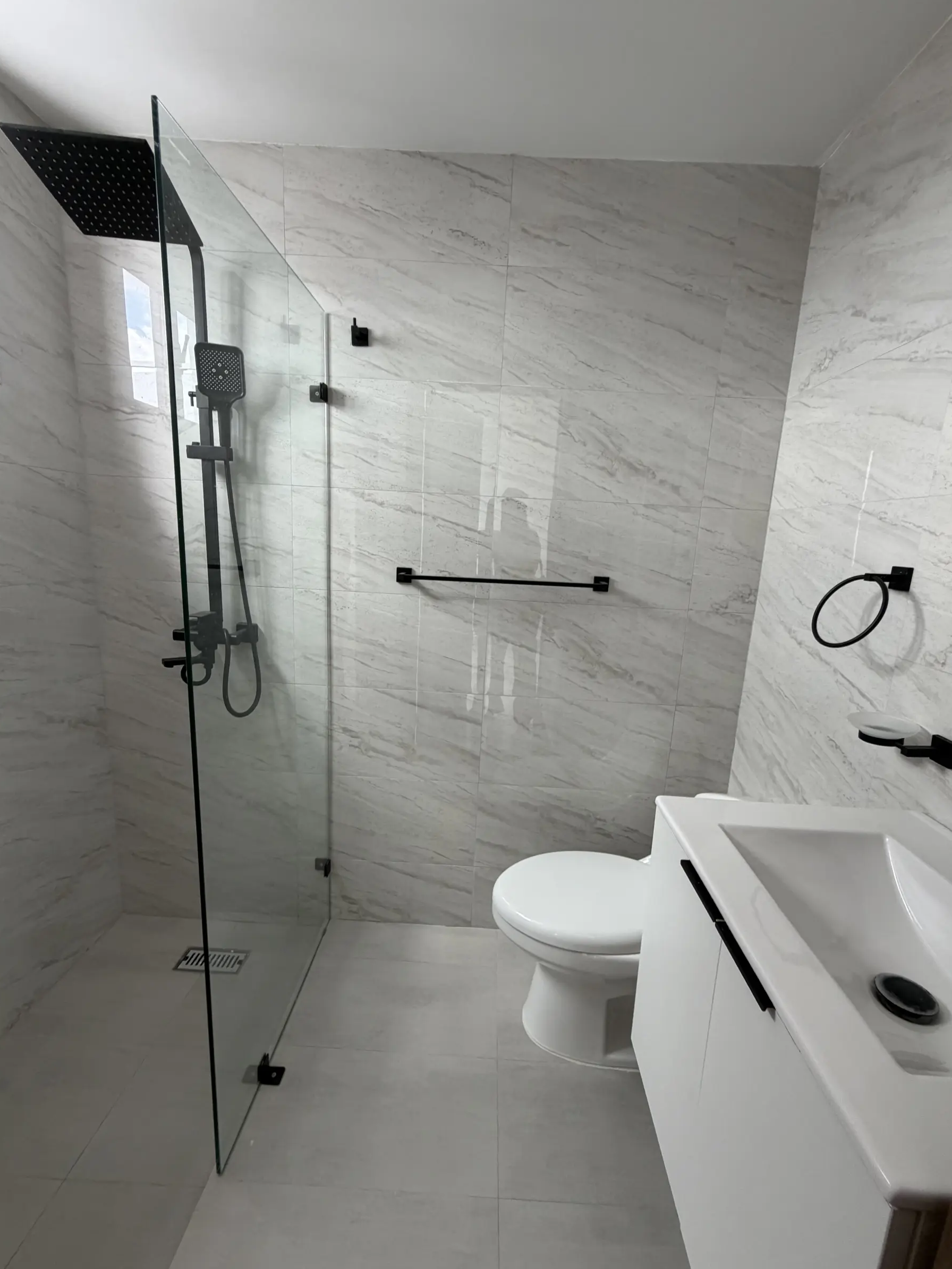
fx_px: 550
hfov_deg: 81.7
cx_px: 481
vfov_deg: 98.2
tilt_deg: -11.2
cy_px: 642
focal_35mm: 15
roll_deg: -2.8
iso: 200
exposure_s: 1/121
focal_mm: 2.22
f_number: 2.2
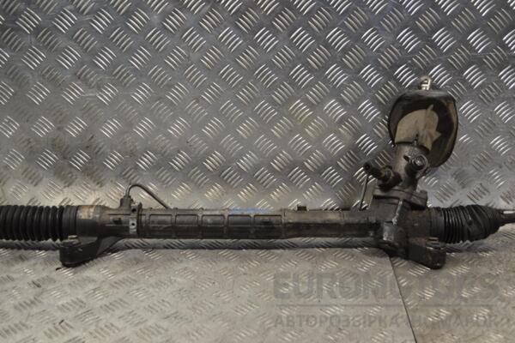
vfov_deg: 28.1
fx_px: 687
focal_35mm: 48
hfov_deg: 41.1
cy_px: 172
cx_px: 258
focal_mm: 32
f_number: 4.8
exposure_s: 1/30
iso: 125
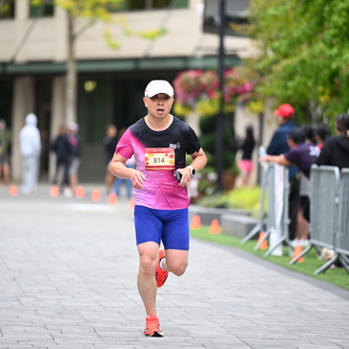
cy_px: 142
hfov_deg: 6.8
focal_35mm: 257
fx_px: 2931
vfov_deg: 6.8
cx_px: 175
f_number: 2.8
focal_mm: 200
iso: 1000
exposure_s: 1/2000
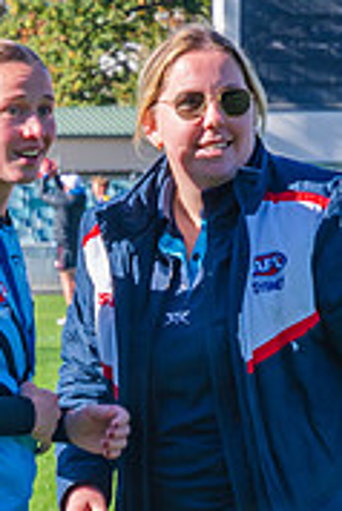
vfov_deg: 4.3
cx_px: 82
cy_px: 580
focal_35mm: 475
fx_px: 6755
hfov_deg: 2.9
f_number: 8
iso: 200
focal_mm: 80
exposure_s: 1/320
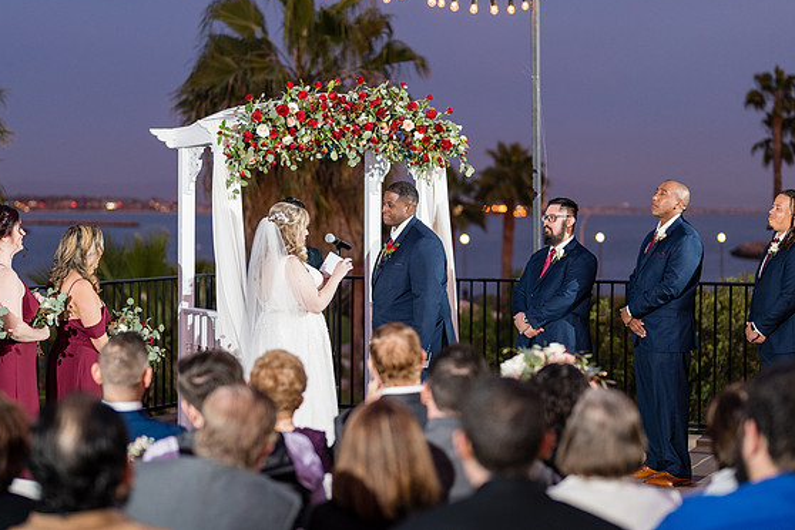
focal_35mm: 78
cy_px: 256
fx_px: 1722
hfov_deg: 26.0
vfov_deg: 17.5
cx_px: 390
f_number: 1.2
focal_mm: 50
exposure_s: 1/250
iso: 500
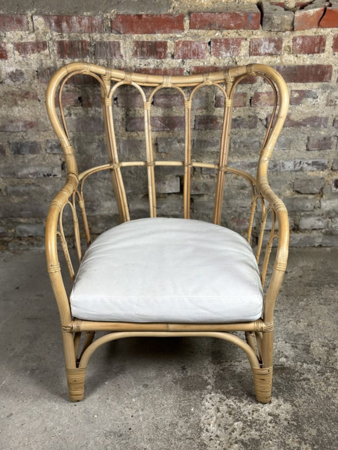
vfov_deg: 39.7
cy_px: 225
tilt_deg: -31.6
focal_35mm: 48
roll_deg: +0.0
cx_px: 169
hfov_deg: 30.3
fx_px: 625
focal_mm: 6.86
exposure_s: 1/100
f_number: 1.78
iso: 100
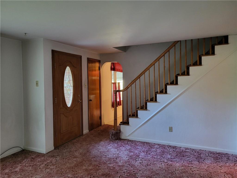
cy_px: 89
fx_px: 178
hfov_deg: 67.3
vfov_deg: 53.1
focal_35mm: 26
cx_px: 118
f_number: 1.8
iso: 500
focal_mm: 5.4
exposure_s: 1/30
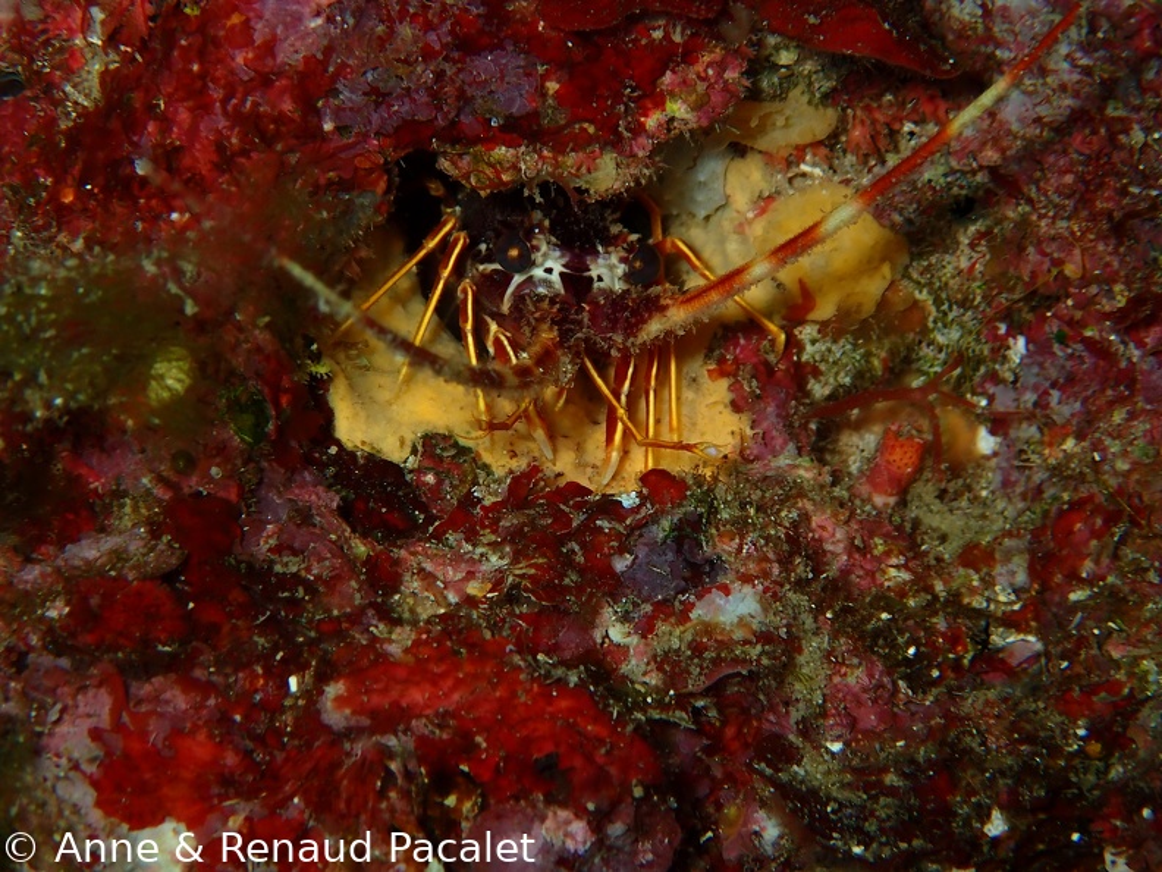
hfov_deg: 19.6
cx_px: 581
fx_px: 3357
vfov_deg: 14.8
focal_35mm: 100
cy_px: 436
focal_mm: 18
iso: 200
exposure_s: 1/200
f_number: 6.3
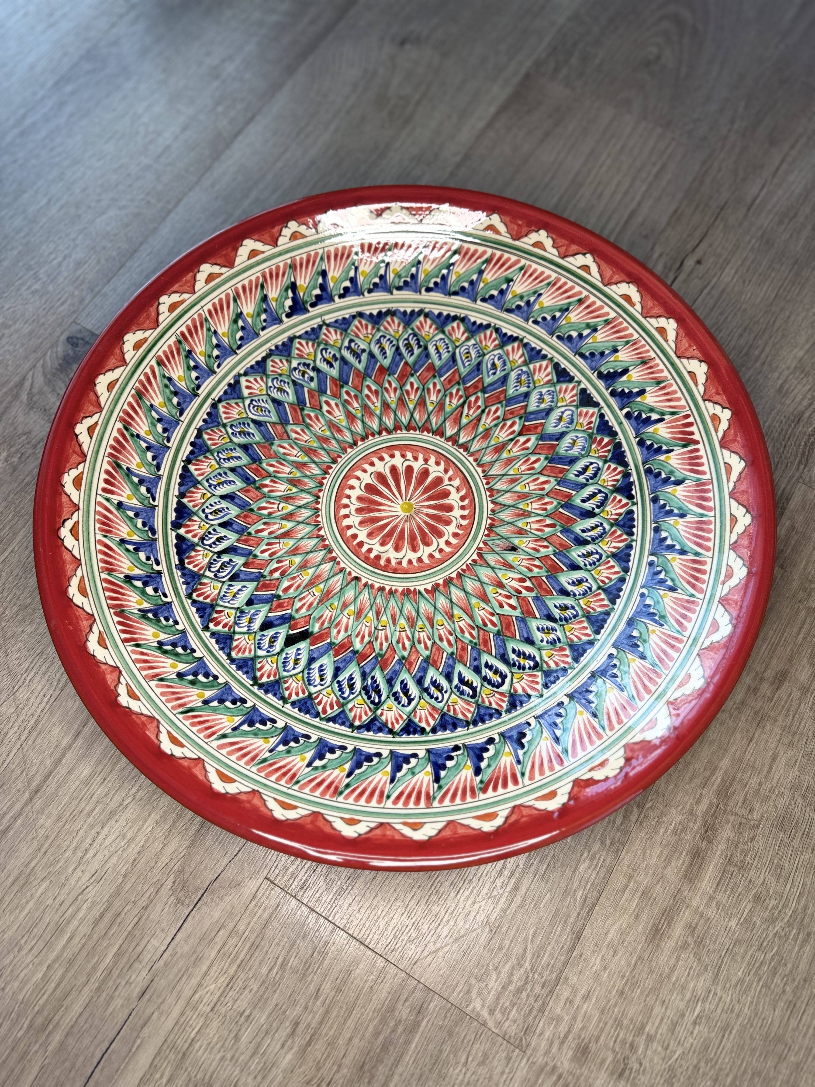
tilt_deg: -70.1
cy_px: 544
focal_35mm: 24
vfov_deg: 71.6
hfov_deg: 56.8
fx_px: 753
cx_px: 408
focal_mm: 6.76
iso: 100
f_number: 1.78
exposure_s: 1/121
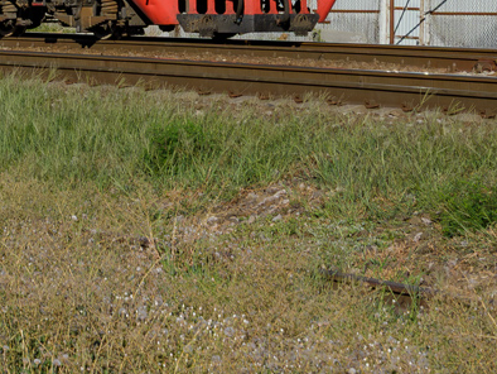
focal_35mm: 183
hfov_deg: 10.7
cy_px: -243
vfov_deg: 7.9
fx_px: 2629
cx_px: -57
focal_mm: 50
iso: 200
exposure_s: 1/500
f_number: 8
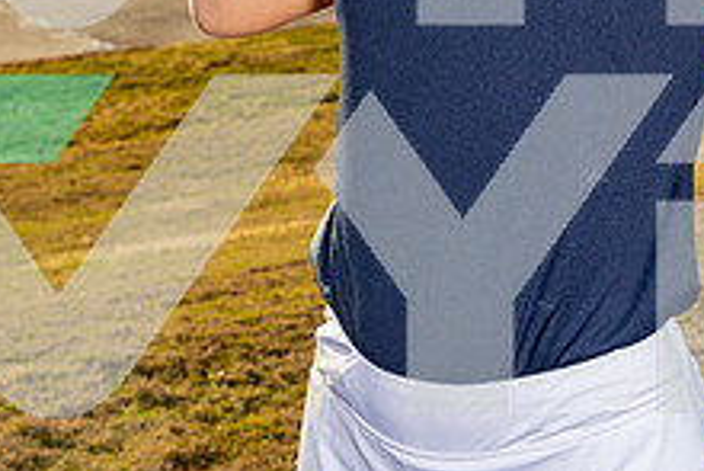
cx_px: 605
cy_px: -143
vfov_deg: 10.8
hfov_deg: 16.3
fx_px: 2426
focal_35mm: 124
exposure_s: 1/250
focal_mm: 47
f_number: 8
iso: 100
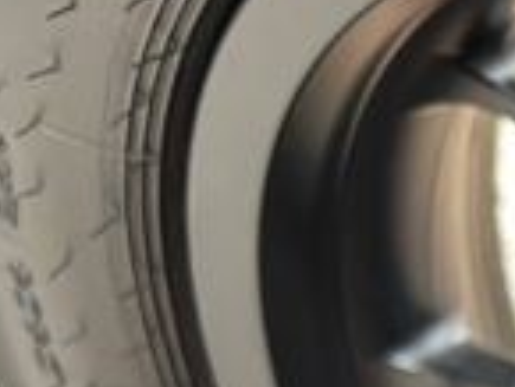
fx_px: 1712
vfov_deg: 11.7
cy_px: 746
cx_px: 1097
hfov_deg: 13.9
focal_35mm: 115
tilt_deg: -64.3
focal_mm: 5.96
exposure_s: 1/80
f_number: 1.6
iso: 125
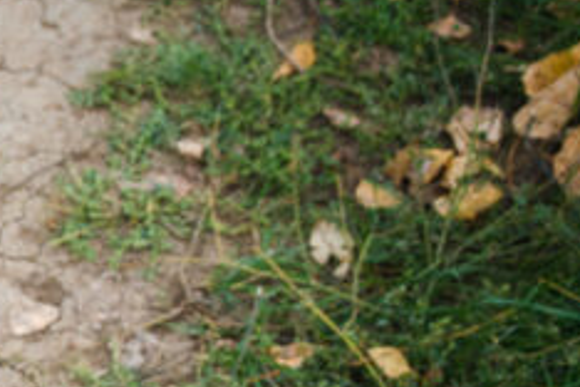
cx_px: -354
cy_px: 401
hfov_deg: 12.7
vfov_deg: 9.0
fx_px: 2433
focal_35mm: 151
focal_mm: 46
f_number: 6.3
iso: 320
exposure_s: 1/100
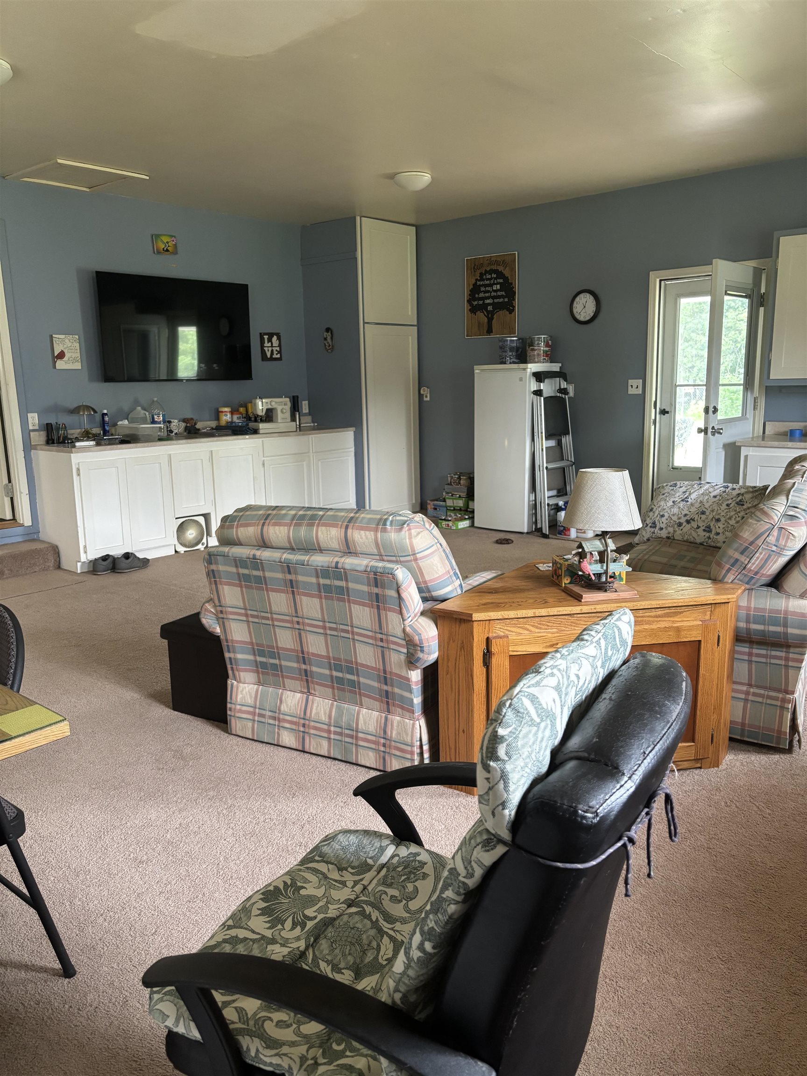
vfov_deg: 67.3
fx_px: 808
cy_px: 538
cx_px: 404
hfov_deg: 53.1
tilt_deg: -11.5
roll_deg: -0.2
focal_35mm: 26
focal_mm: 5.96
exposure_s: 1/60
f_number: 1.6
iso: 320
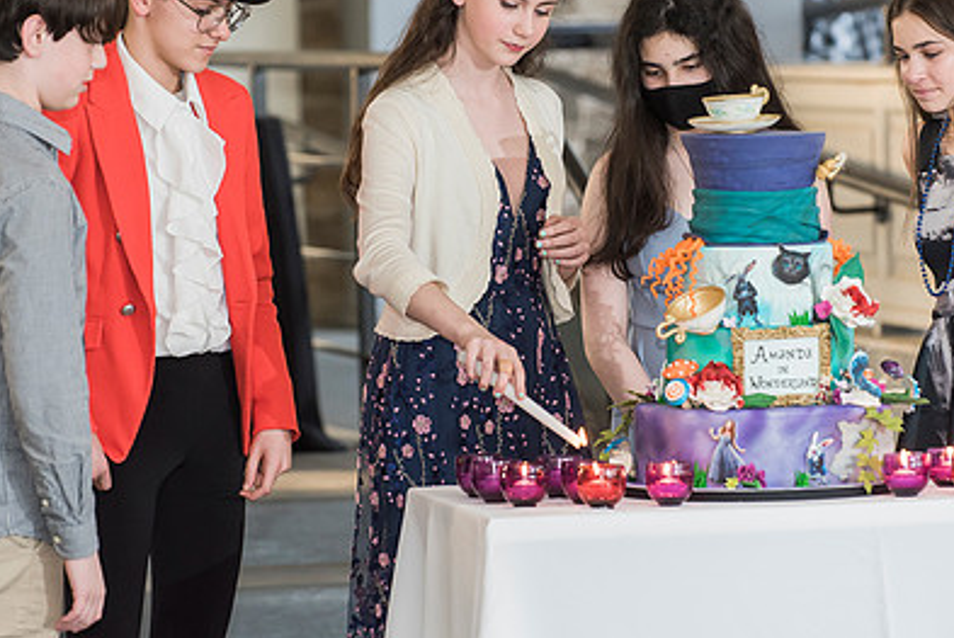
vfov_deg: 5.6
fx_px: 6526
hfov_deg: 8.4
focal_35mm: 246
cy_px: 200
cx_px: 522
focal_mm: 160
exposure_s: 1/160
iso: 1000
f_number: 4
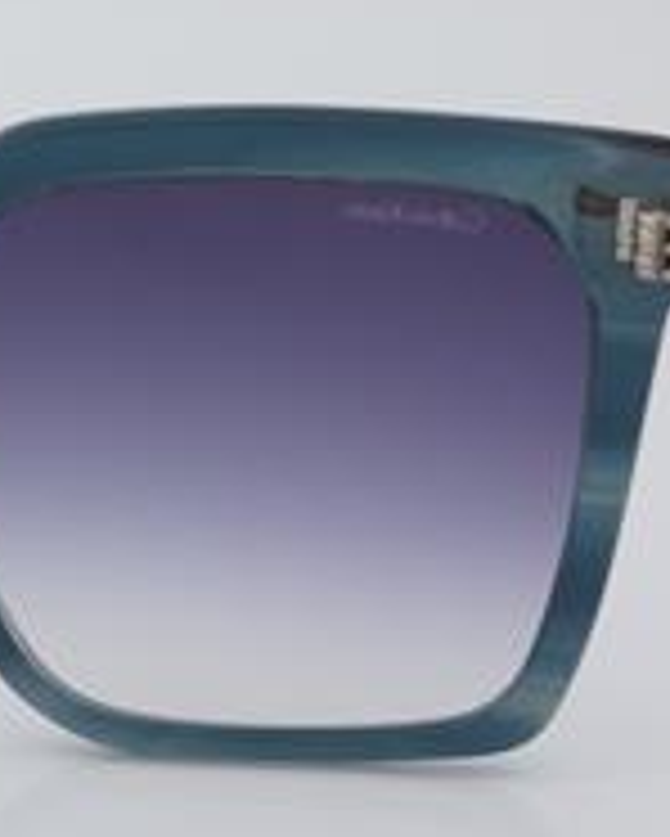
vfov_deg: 11.6
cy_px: 400
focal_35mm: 166
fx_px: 4111
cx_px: -175
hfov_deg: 9.2
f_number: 32
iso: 100
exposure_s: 1/4
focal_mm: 55
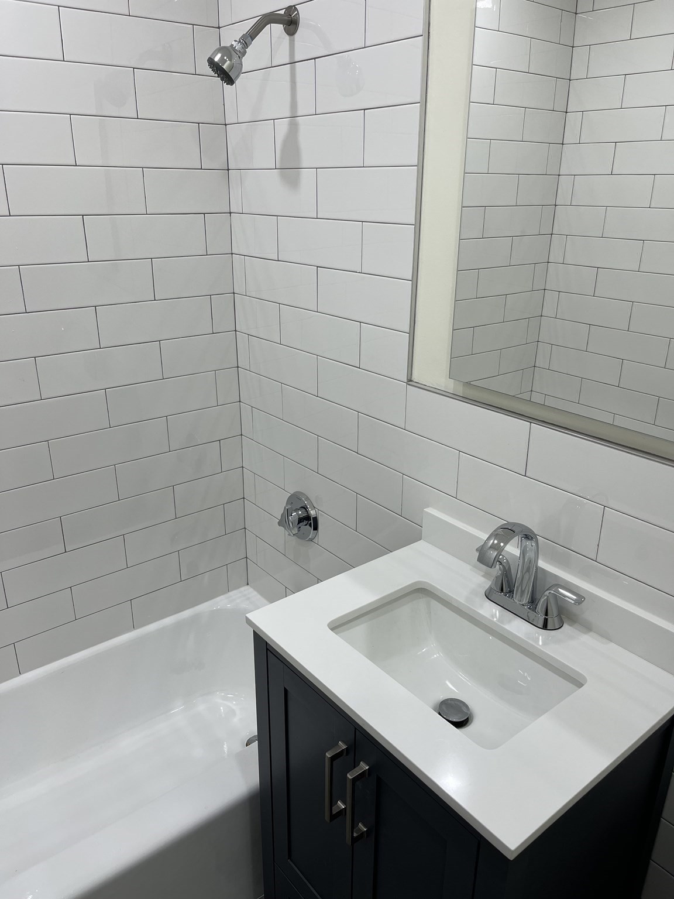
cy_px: 450
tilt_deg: -21.5
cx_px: 337
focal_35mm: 26
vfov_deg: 67.3
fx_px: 675
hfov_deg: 53.1
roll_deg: +0.6
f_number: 1.6
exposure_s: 1/120
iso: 50
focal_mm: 5.1
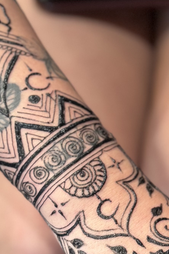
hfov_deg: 12.2
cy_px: 115
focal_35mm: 107
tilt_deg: -50.2
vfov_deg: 19.1
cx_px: 249
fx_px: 754
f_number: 1.78
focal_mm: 6.76
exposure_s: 1/50
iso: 160
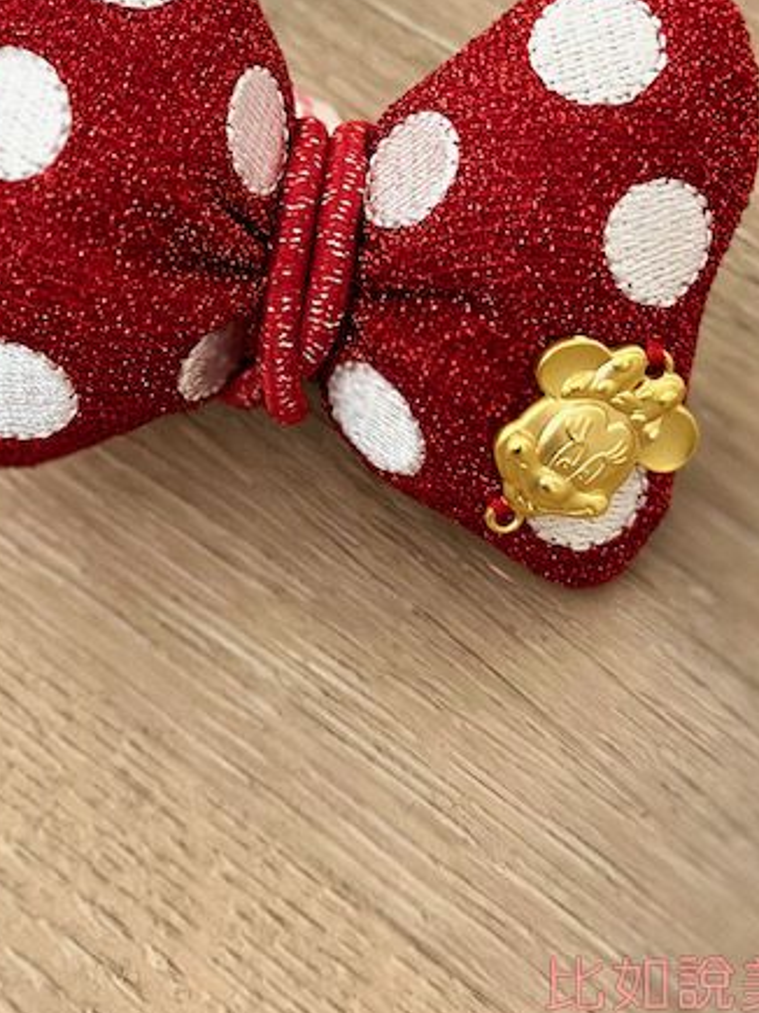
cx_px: 307
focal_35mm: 81
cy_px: 245
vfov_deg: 23.9
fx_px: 2369
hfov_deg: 18.2
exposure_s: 1/24
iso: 800
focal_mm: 6.86
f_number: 1.78
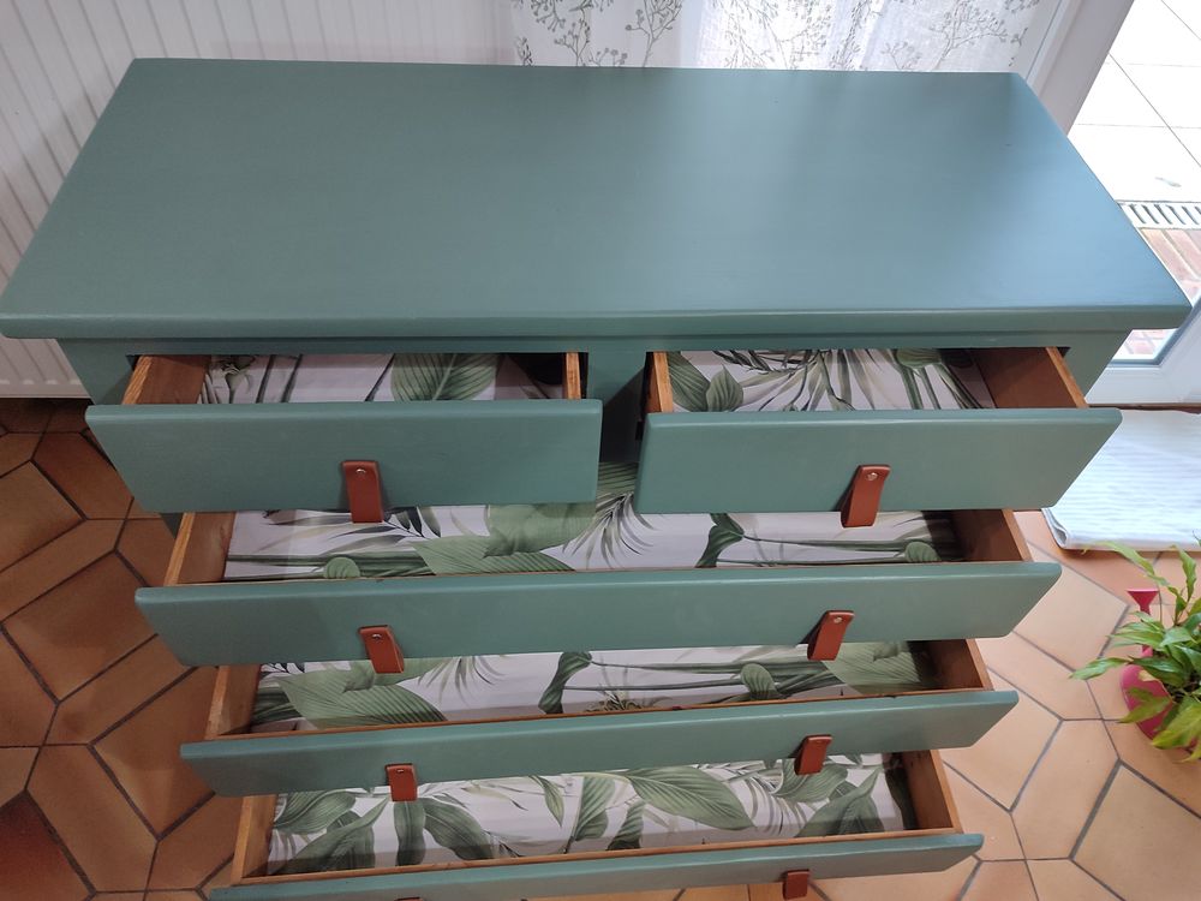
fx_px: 867
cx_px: 600
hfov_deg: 69.4
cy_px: 450
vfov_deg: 54.9
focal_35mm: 25
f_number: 1.89
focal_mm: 5.95
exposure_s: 1/20
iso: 415
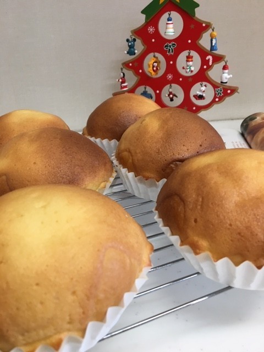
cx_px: 132
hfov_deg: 48.2
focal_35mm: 29
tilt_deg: -25.3
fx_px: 295
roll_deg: +3.1
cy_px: 176
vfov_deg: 61.7
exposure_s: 1/30
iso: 80
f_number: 2.2
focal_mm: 4.15
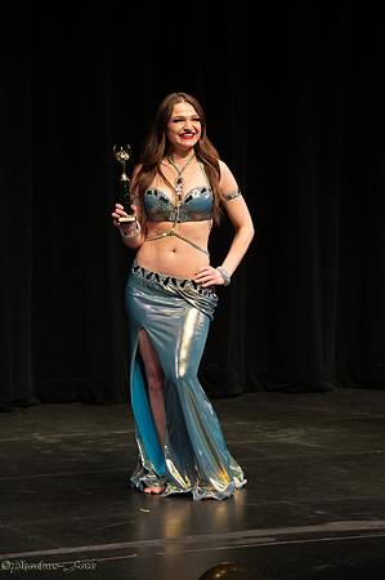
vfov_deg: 12.9
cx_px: 192
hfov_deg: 8.6
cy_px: 290
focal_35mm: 160
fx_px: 2572
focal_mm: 160
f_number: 8
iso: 8000
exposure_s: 1/400
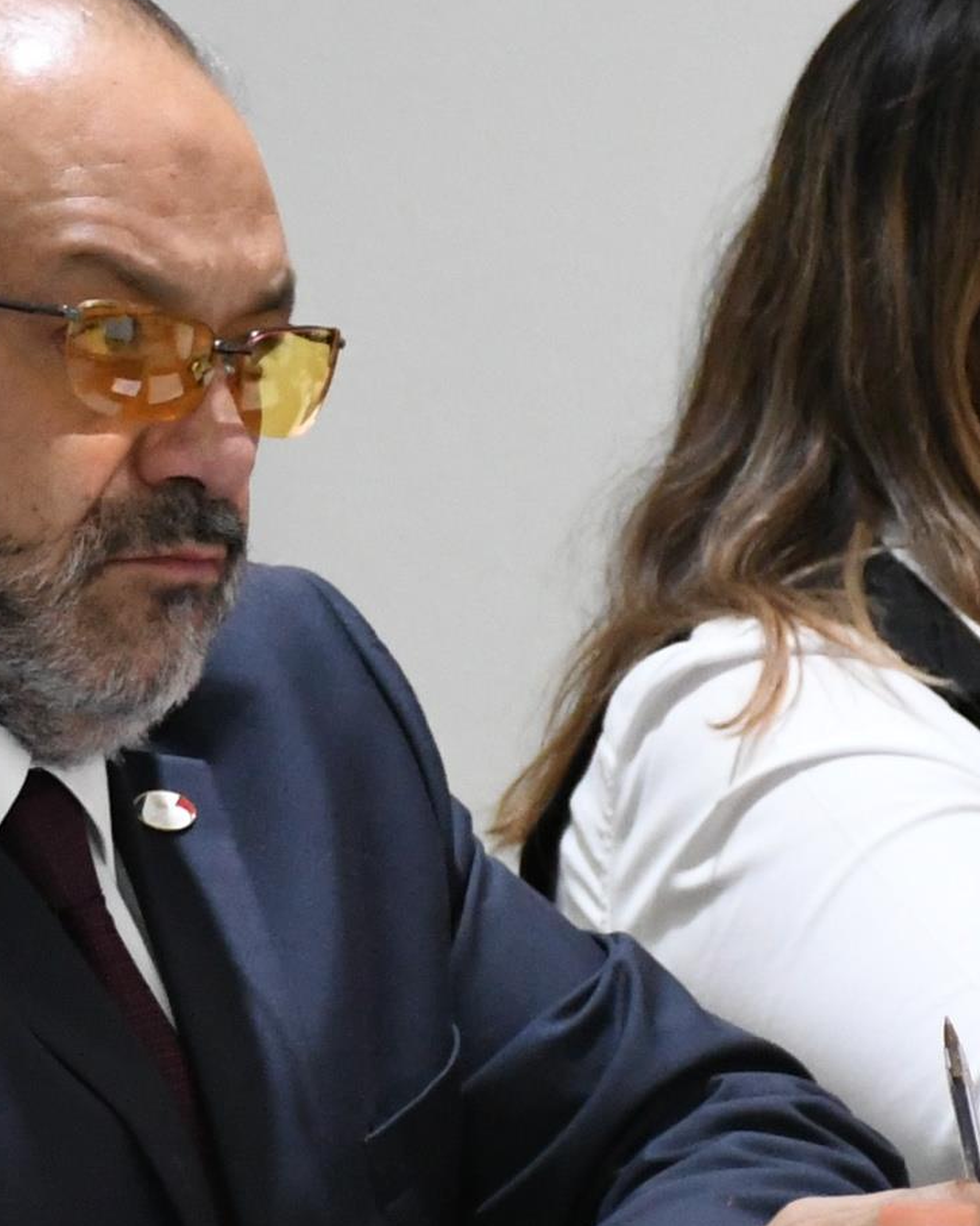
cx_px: -3
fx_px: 18787
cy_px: 756
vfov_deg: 3.7
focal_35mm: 518
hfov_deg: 3.0
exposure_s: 1/100
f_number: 5.6
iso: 2500
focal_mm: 80
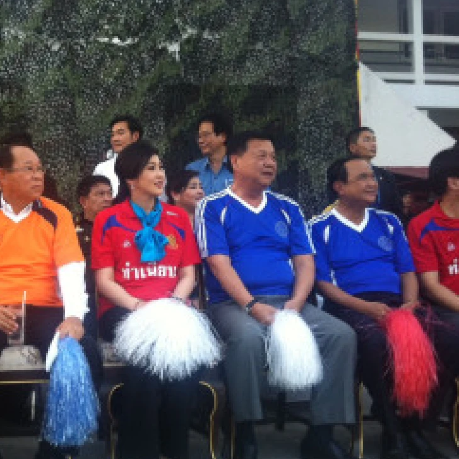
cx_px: 95
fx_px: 765
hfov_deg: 32.5
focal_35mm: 51
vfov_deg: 33.4
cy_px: 227
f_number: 2.8
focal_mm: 3.85
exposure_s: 1/40
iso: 80
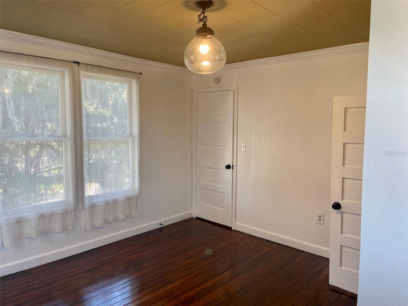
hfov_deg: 67.3
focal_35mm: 26
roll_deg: +0.3
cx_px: 204
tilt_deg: -5.4
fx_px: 306
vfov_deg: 53.1
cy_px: 153
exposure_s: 1/120
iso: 100
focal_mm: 4.2
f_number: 1.6
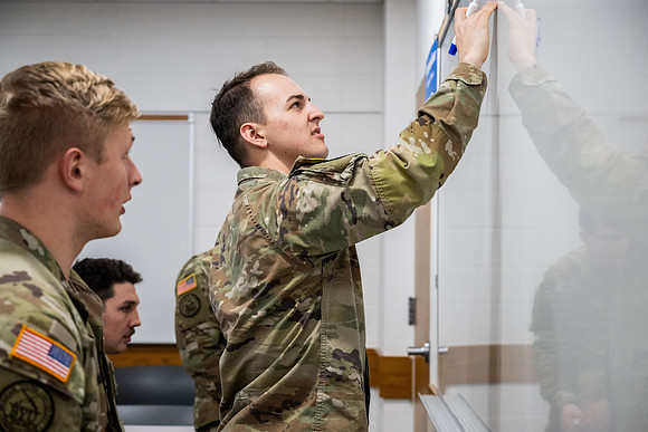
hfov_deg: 32.5
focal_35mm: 62
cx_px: 324
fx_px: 1113
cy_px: 216
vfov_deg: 22.0
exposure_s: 1/400
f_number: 4
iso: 2500
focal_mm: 60
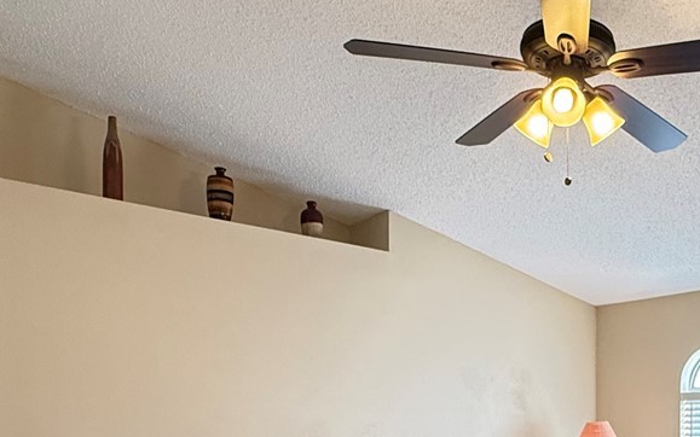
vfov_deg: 29.4
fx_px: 782
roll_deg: -0.2
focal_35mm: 41
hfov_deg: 45.5
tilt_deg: +1.1
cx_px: 571
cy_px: 426
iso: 400
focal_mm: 2.22
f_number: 2.2
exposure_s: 1/120
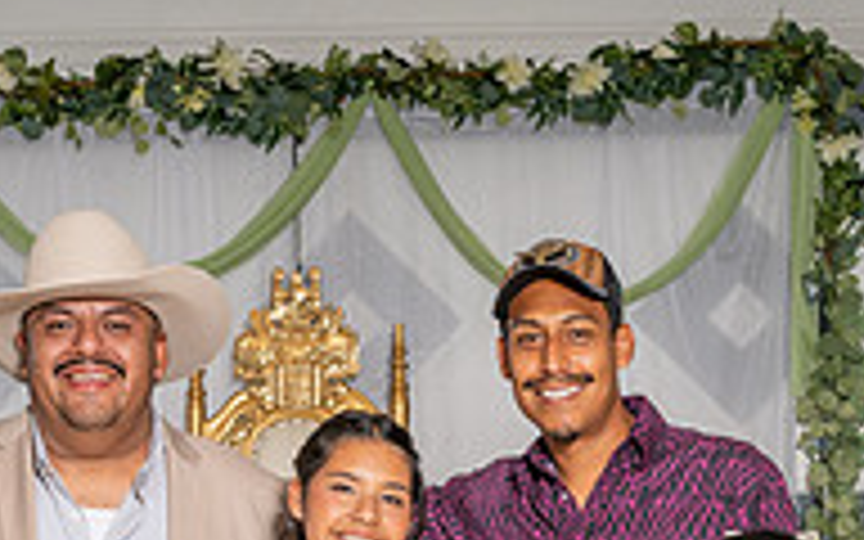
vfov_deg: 9.8
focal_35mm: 127
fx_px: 2990
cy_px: 987
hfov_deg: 16.4
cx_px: 409
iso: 200
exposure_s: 1/200
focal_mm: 35
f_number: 6.3
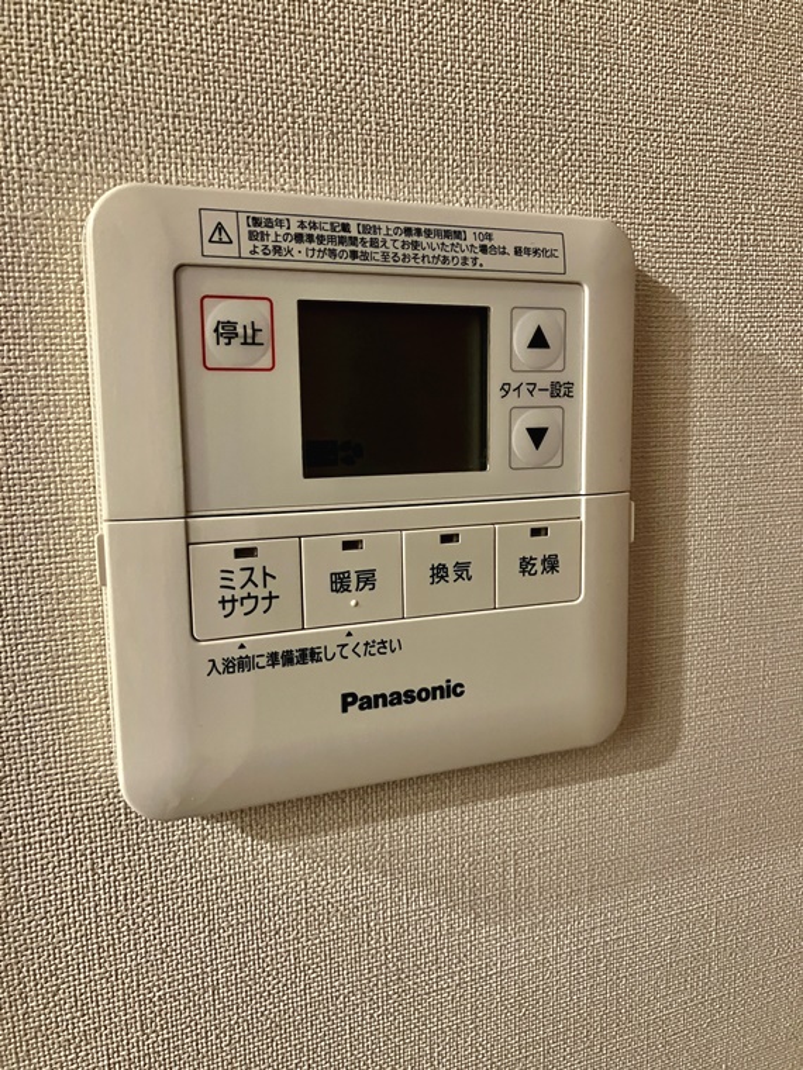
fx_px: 866
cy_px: 535
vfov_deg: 63.4
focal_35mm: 28
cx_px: 402
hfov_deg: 49.7
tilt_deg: -7.8
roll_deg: +2.1
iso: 320
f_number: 1.8
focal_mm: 3.99
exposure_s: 1/60
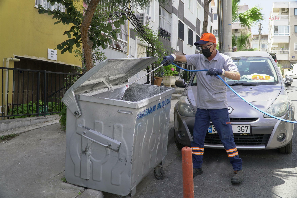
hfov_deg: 53.1
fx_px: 297
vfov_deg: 36.9
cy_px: 99
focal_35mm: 36
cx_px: 148
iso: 100
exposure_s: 1/250
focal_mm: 24
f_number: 4
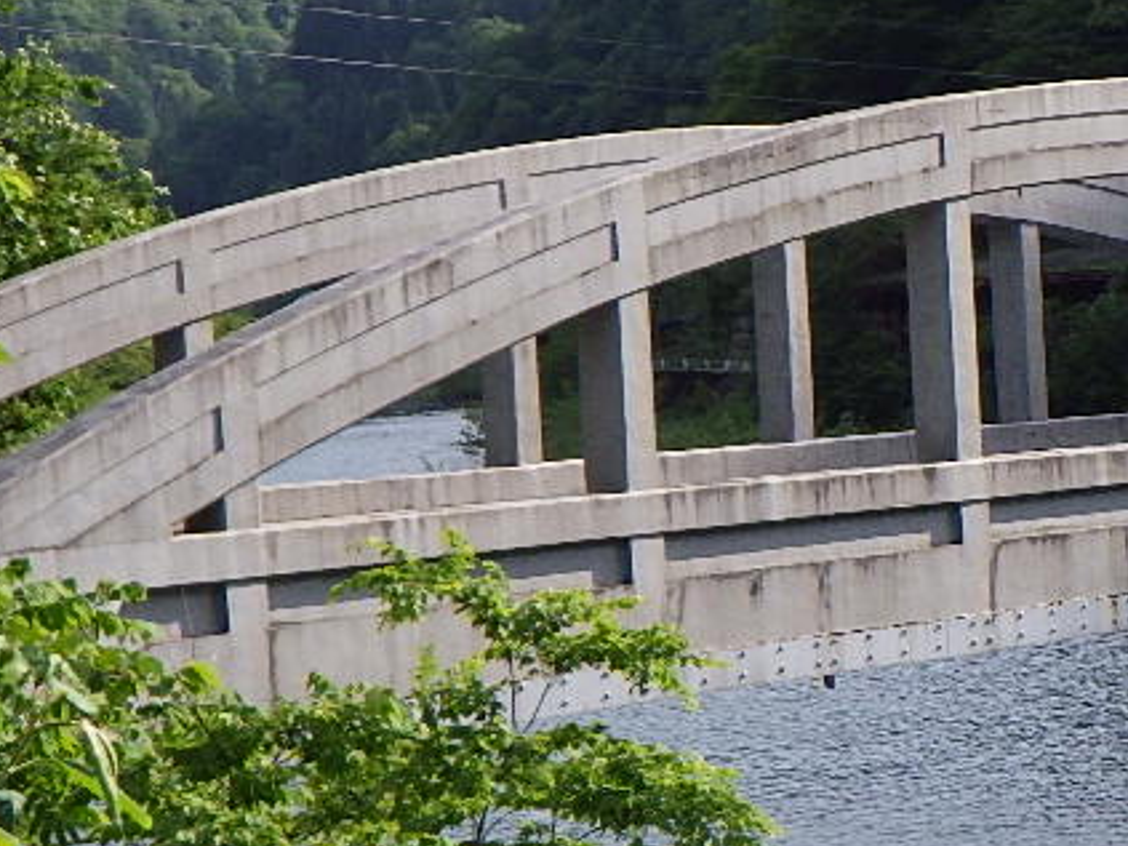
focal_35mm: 103
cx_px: 1005
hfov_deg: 18.8
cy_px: 480
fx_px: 3355
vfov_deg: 14.4
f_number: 4.6
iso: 250
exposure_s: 1/800
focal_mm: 6.1
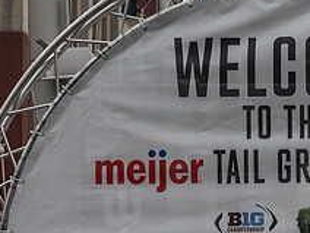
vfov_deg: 3.0
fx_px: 4415
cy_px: 121
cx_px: 256
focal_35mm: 493
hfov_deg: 4.0
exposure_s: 1/400
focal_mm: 90
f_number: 6.3
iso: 200
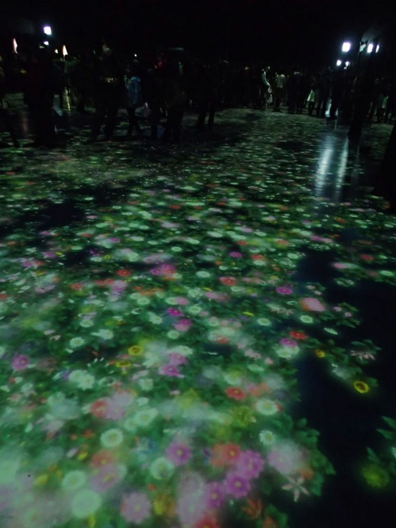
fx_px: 381
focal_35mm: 25
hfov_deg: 54.9
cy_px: 264
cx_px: 198
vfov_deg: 69.4
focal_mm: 4.5
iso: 800
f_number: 2
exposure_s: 1/25
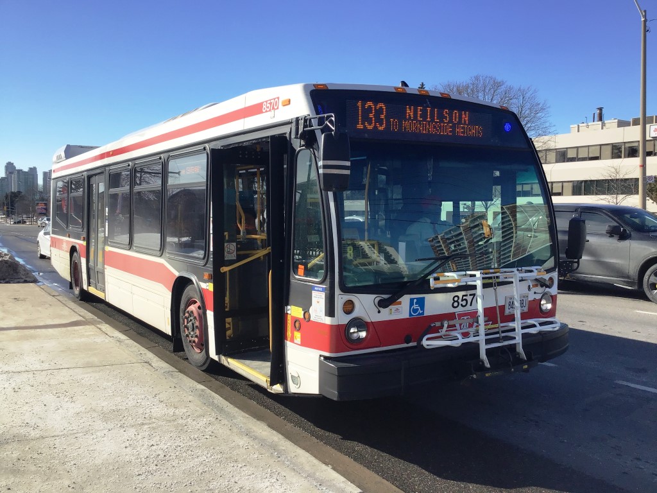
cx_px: 328
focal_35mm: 31
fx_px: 588
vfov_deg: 45.4
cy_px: 246
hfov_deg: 58.4
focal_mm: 3.3
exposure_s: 1/1148
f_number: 2.4
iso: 25
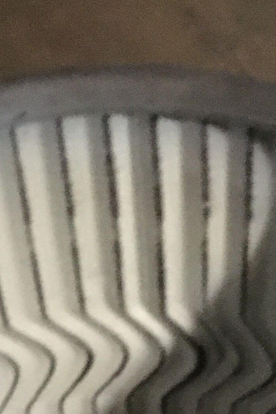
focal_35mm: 115
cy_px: 593
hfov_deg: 11.9
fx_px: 1322
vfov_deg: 16.4
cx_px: 131
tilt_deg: -66.6
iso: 320
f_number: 2.2
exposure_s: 1/17
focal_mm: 4.15
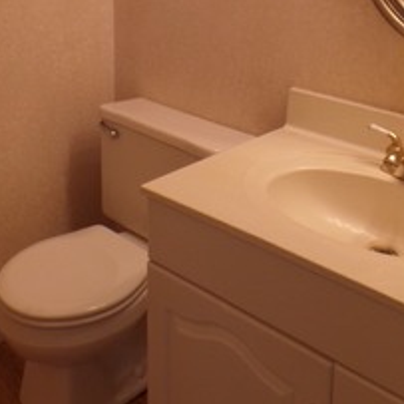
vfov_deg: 33.2
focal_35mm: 48
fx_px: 634
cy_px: 26
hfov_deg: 35.3
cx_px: 175
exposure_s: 1/30
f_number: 2.8
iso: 160
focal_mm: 4.1
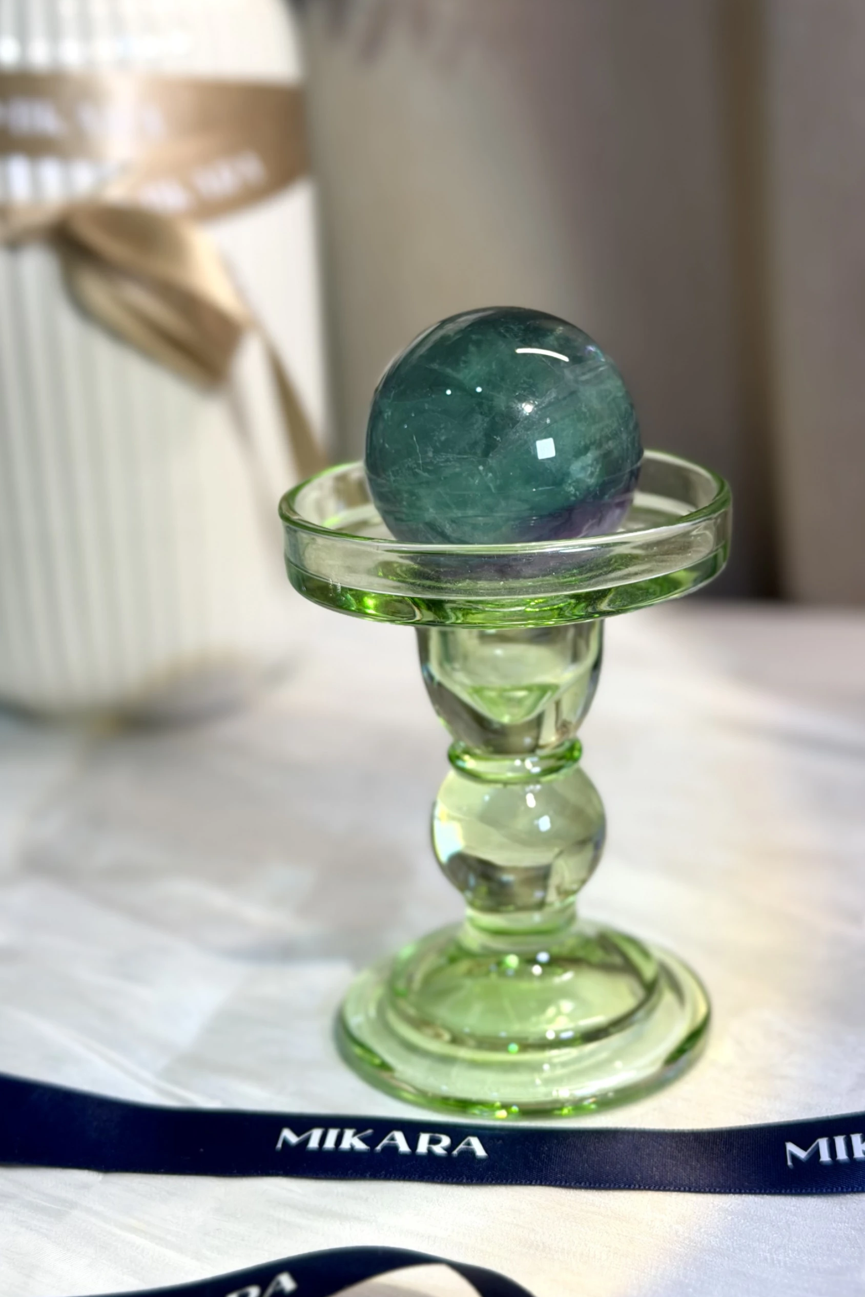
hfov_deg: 24.2
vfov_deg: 35.6
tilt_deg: -16.4
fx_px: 2018
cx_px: 472
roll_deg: +1.3
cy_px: 578
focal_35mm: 56
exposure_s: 1/328
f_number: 1.78
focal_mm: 6.76
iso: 64
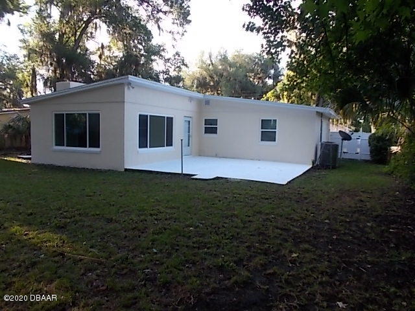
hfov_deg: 67.3
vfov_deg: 53.1
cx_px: 208
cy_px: 156
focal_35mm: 26
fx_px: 312
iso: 80
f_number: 3.2
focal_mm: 4.6
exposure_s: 1/100
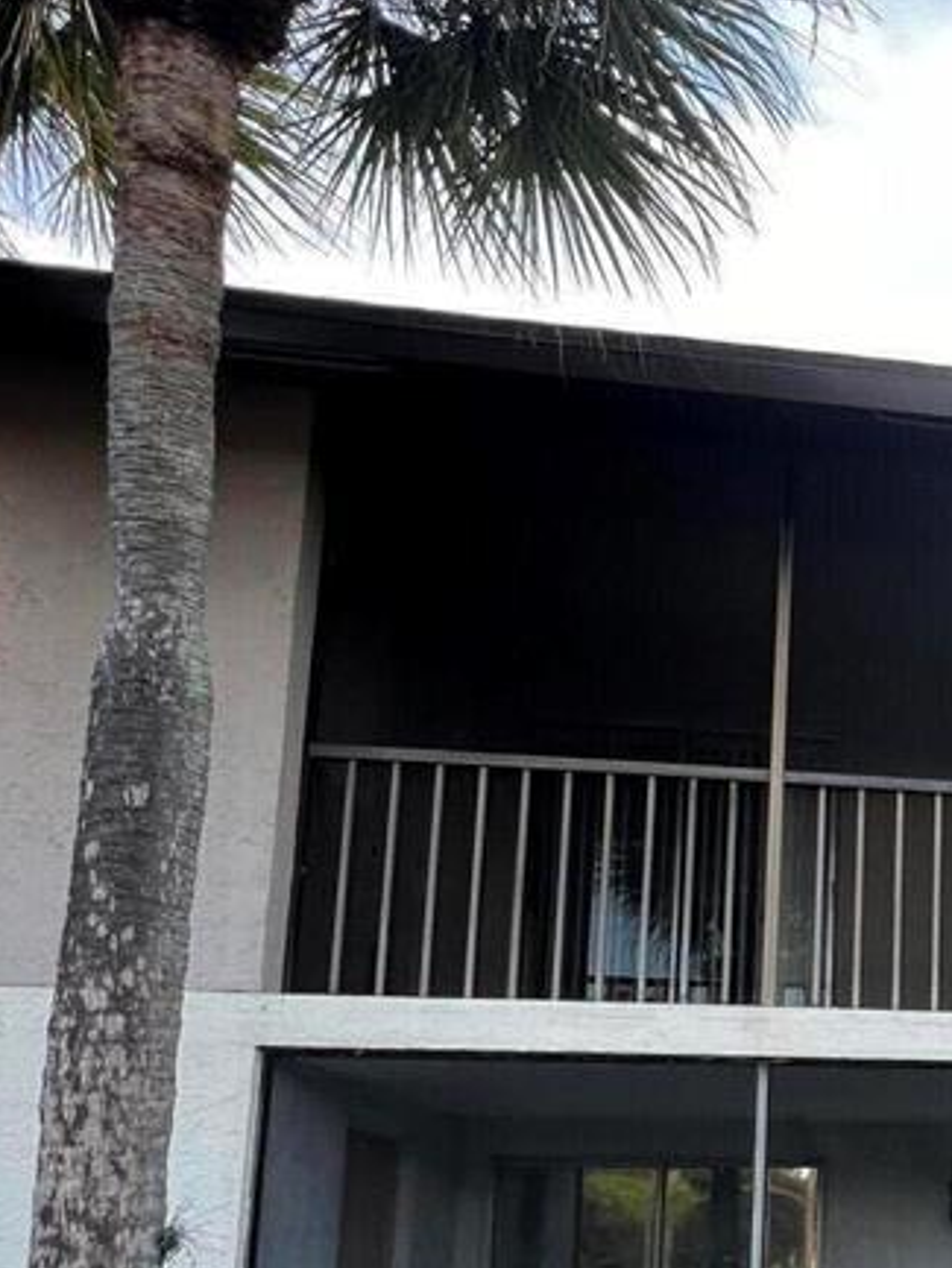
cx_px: 1245
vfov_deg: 47.4
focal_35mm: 36
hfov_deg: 30.8
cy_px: 1081
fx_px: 1319
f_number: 1.8
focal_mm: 1.57
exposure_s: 1/99
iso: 50
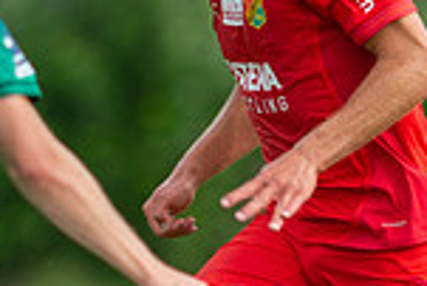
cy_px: 256
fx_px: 20848
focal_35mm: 1756
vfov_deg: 0.8
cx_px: 399
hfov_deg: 1.2
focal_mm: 420
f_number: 4
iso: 360
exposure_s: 1/1000
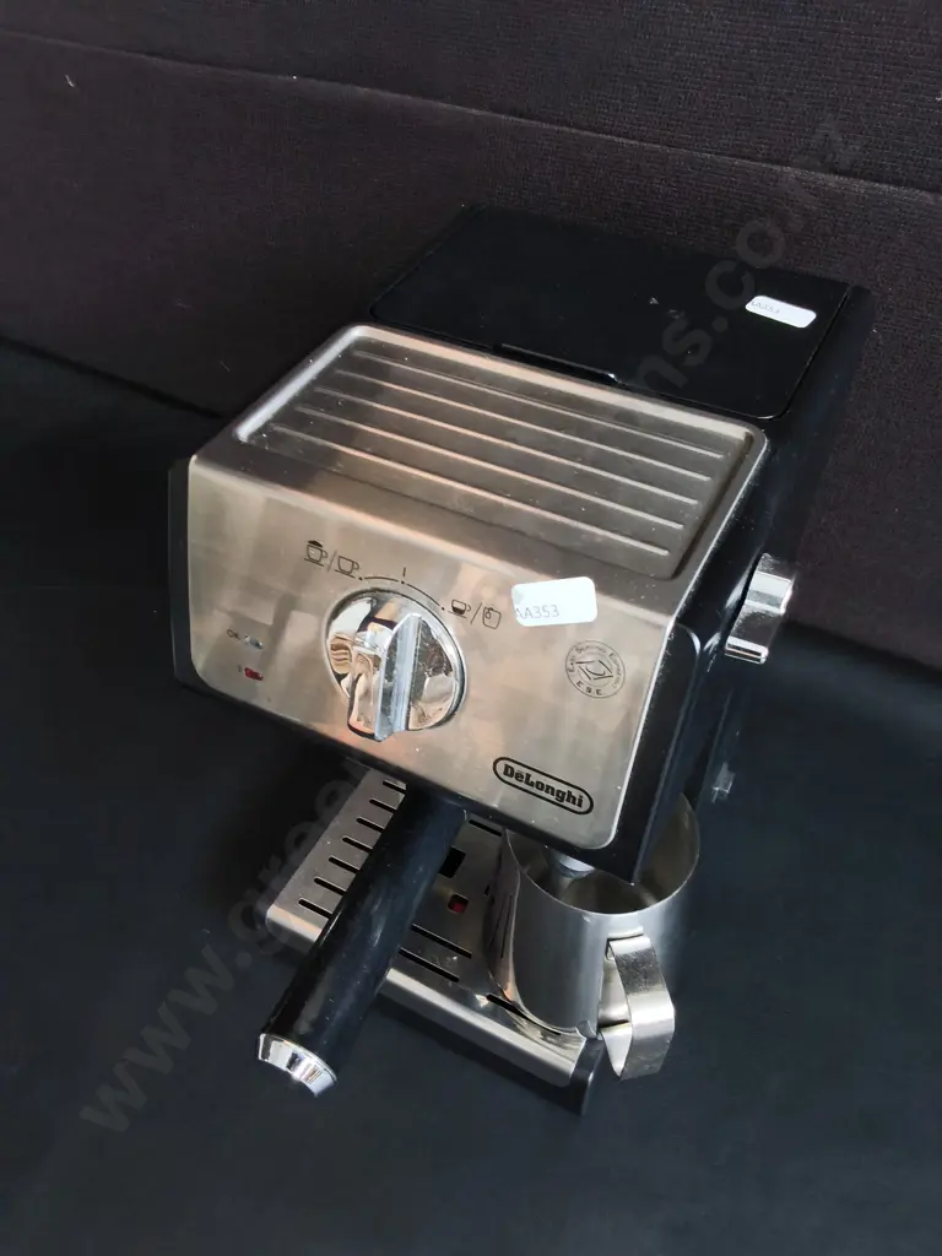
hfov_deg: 51.4
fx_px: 980
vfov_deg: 65.3
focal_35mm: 27
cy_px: 628
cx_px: 471
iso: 160
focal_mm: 2.87
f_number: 2
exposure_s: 1/100
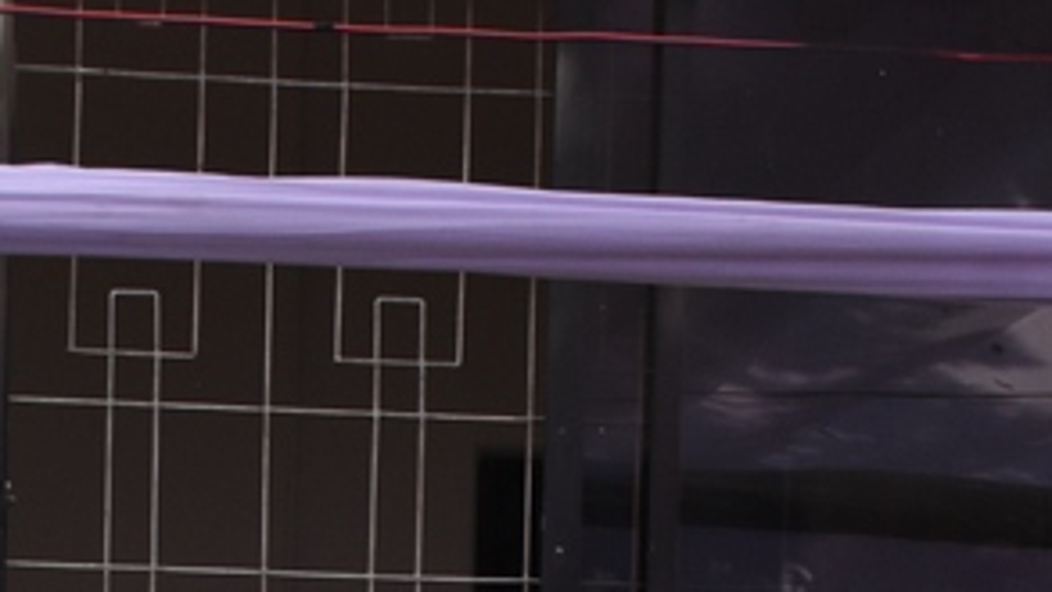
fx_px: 3292
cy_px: 1157
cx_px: 395
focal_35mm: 118
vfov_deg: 9.6
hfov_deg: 18.1
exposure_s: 1/500
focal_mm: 22
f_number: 7.1
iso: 1000
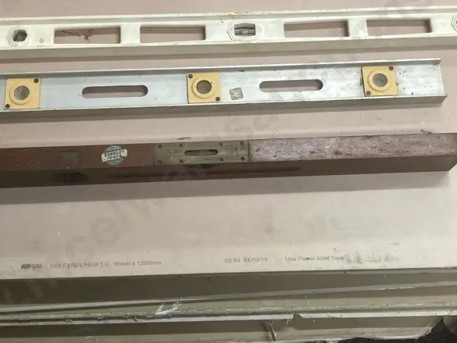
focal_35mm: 49
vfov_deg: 29.6
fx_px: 647
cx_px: 230
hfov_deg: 38.9
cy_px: 138
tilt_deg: -69.8
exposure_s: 1/50
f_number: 1.8
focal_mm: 3.99
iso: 80
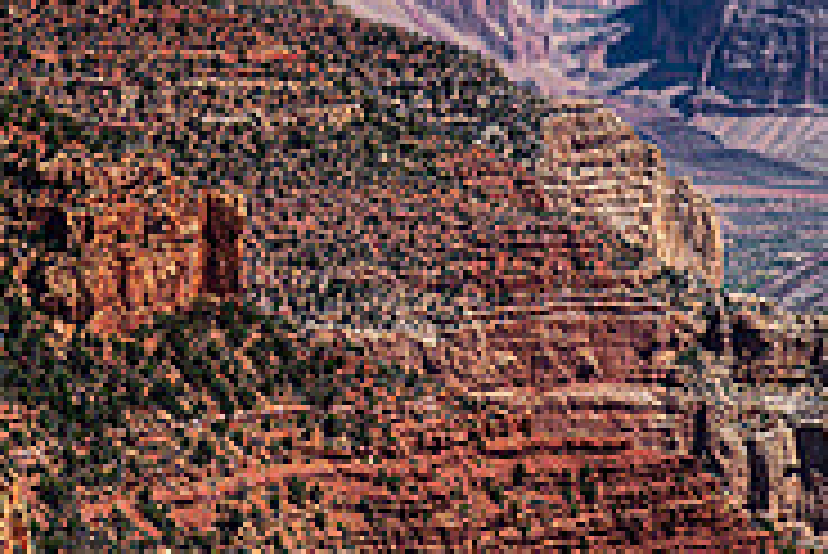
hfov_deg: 8.7
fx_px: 5271
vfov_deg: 6.0
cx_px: -493
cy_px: -13
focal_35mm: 229
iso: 100
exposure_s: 1/640
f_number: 7.1
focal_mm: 70
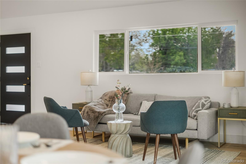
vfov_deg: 27.0
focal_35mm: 50
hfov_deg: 39.6
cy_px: 82
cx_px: 123
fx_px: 342
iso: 1000
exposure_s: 1/160
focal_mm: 50
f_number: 1.8
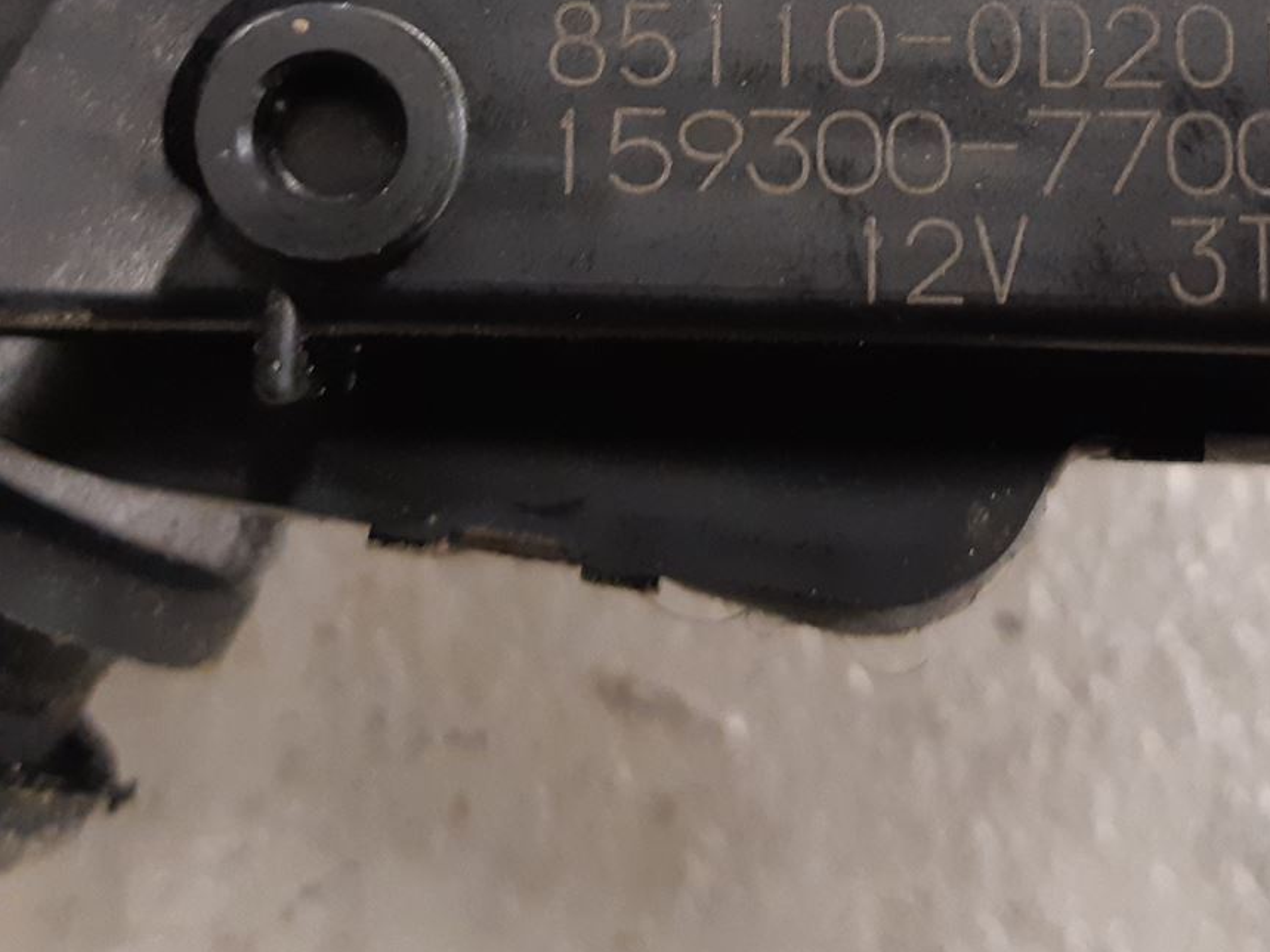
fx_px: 2274
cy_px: 35
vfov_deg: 22.8
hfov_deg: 31.1
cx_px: 779
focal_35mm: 62
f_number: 1.7
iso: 250
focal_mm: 3.93
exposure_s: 1/33
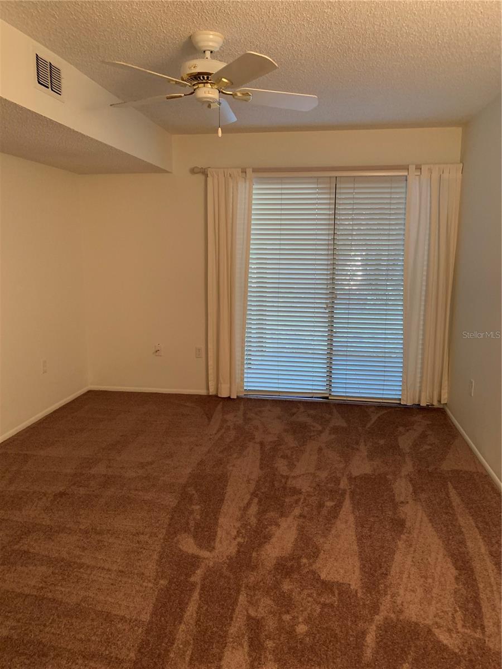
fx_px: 503
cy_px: 334
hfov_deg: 53.1
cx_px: 251
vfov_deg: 67.3
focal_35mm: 26
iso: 500
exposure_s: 1/30
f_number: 1.8
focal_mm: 4.25
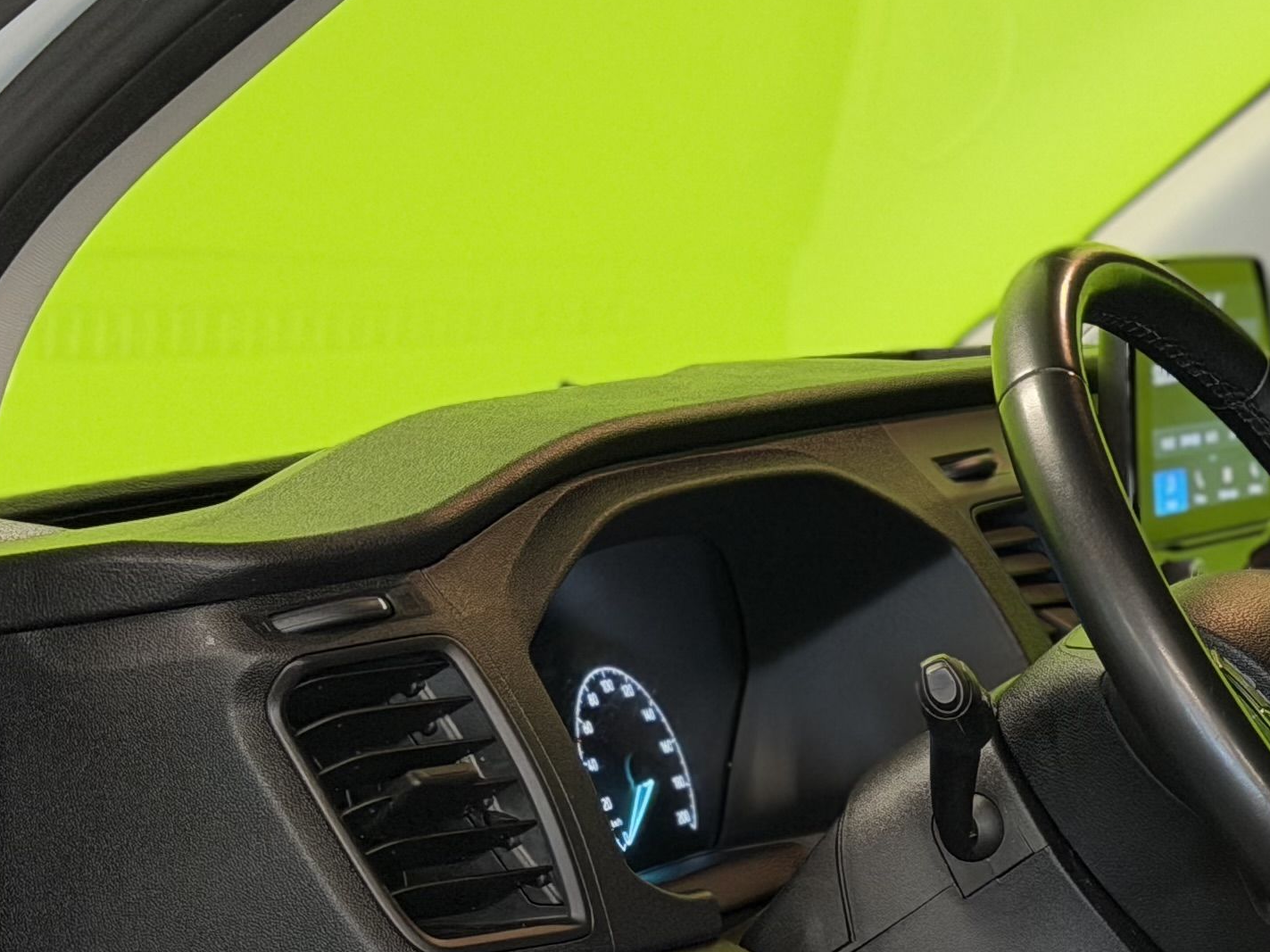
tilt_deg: -7.0
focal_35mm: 136
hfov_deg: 14.0
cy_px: 738
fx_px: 4989
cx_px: 1634
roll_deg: -1.2
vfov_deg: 10.9
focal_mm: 6.76
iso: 160
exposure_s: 1/60
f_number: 1.78
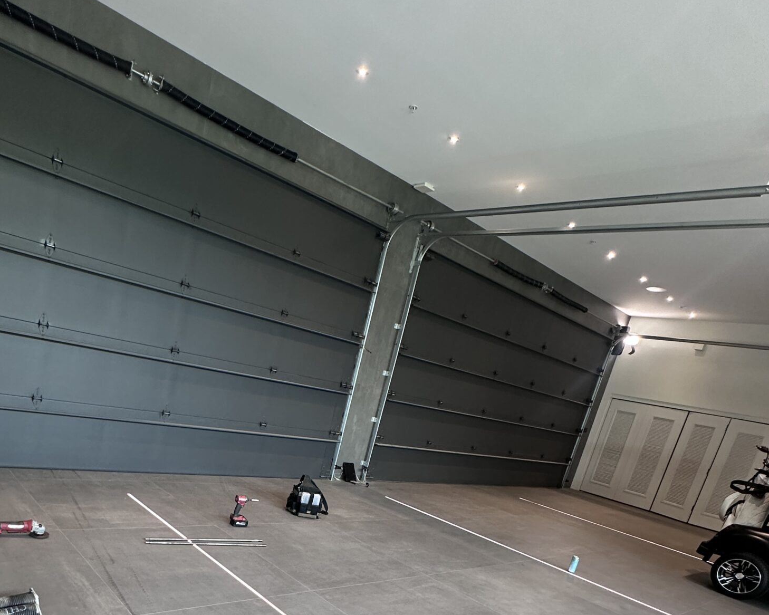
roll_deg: -12.0
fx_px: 546
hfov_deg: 68.9
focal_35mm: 24
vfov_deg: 53.9
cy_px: 510
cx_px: 278
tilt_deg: -14.6
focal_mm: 2.22
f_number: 2.2
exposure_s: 1/60
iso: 200
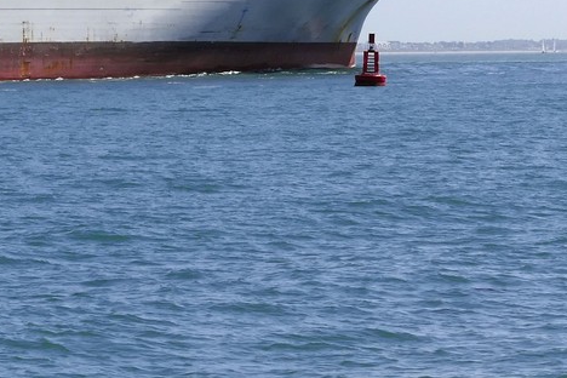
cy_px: 1
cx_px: -469
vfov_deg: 4.5
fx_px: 4851
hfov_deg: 6.5
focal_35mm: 308
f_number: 5.6
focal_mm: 29.24
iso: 125
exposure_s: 1/800
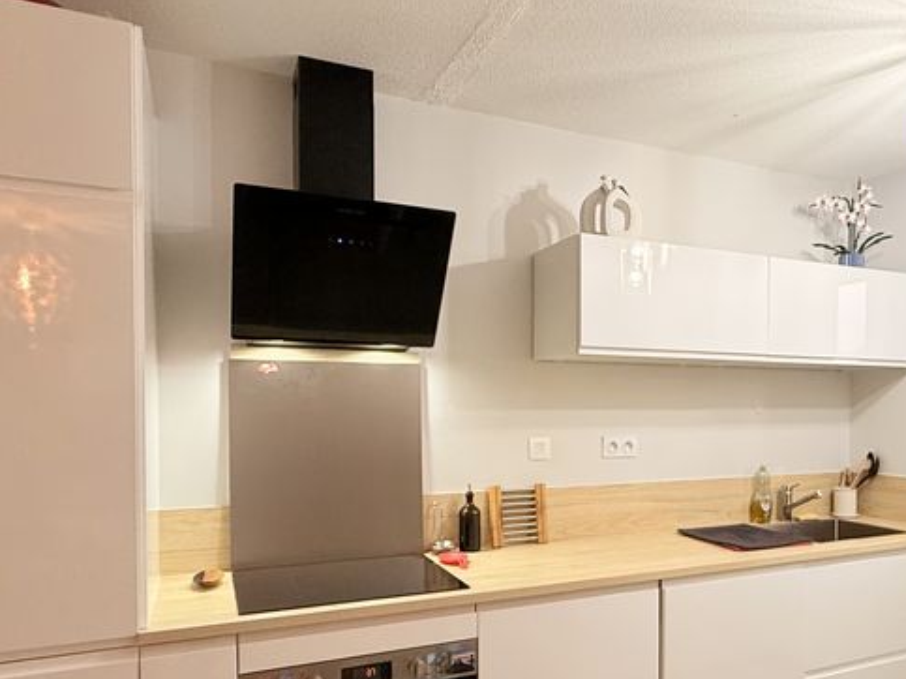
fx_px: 759
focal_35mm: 29
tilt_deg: -0.8
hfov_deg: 60.2
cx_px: 606
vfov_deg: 47.7
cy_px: 428
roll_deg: -0.8
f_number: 2.2
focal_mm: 2.22
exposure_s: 1/100
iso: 320
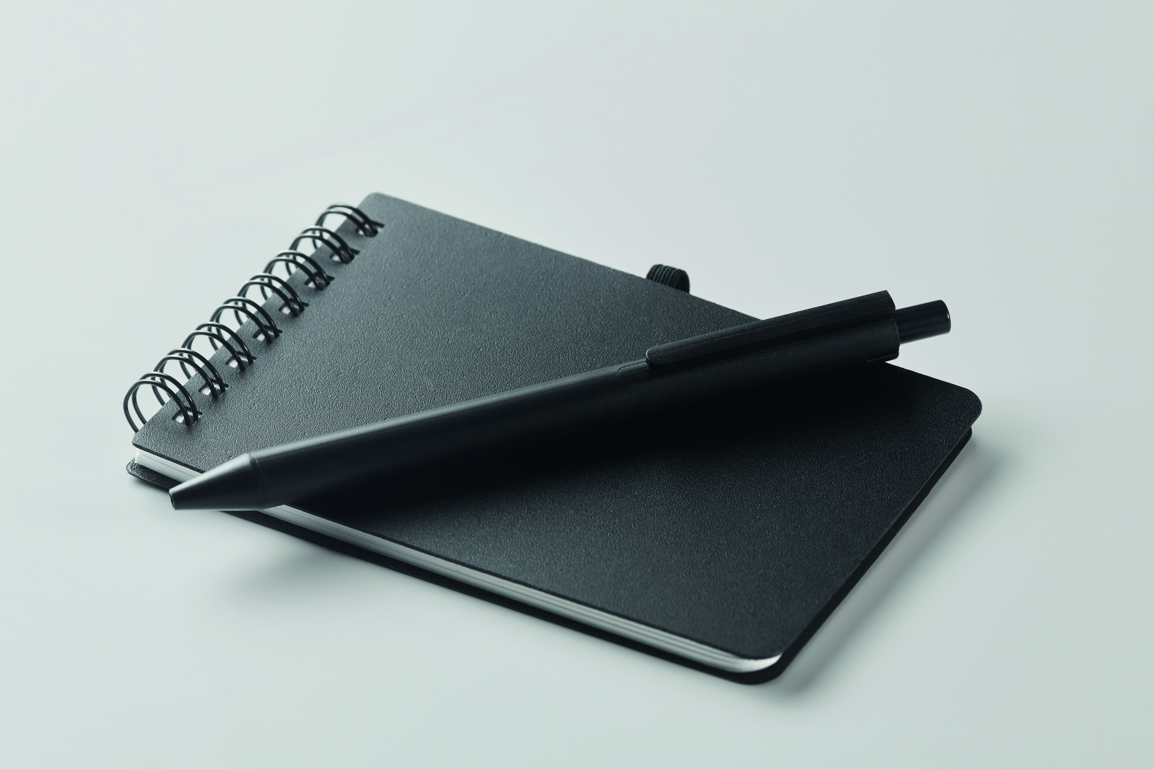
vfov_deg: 11.5
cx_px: 645
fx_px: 3814
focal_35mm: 119
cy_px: 393
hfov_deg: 17.2
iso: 100
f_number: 14
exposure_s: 1/100
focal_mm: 105
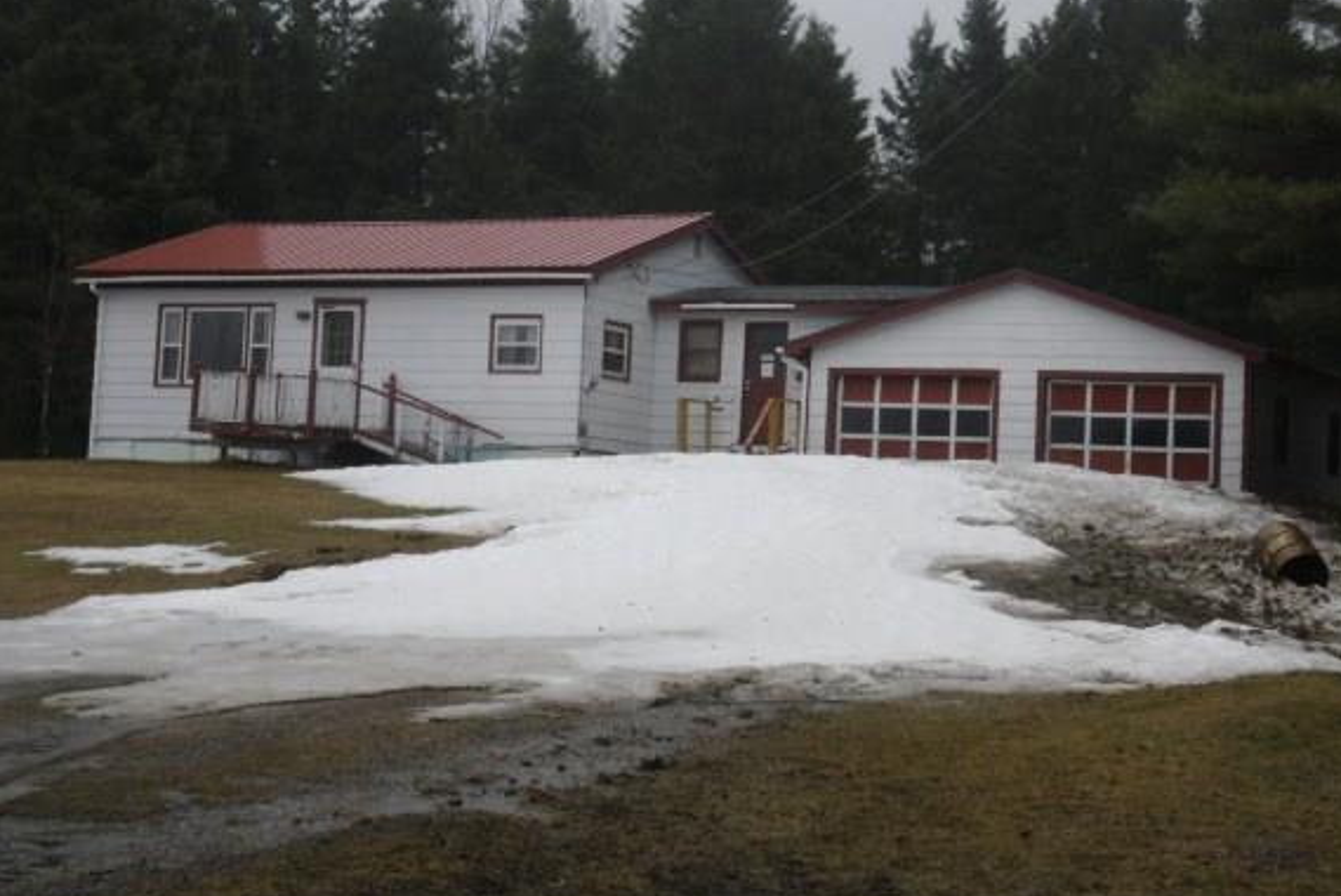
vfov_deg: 18.0
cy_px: 398
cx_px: 655
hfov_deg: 26.6
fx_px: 2832
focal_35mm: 76
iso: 100
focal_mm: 11.7
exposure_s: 1/60
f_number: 5.3
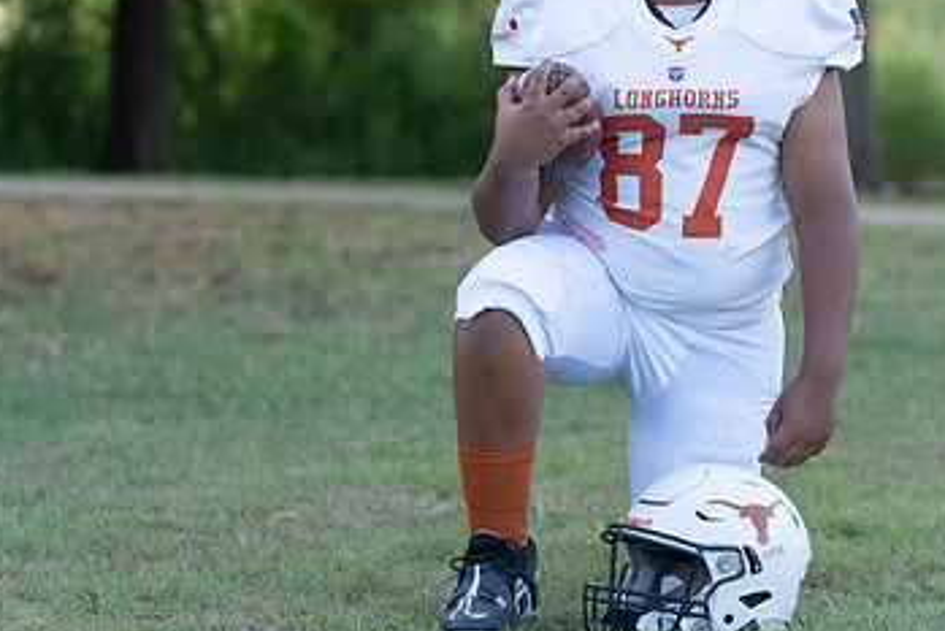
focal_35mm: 157
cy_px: 186
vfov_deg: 8.7
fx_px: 4123
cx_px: 636
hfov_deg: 13.1
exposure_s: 1/400
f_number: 2.8
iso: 200
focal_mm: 92
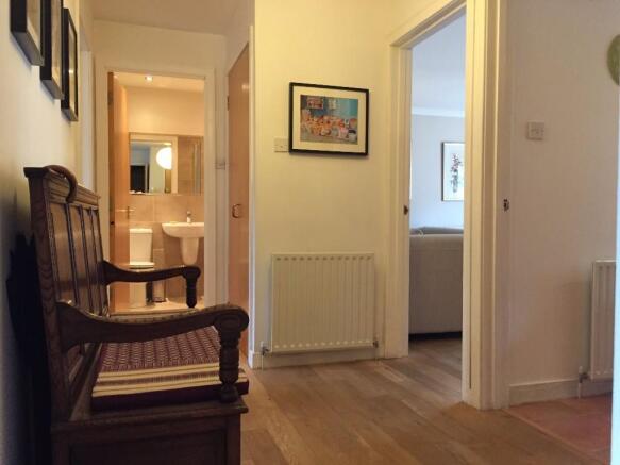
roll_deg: -0.5
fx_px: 519
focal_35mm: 29
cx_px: 310
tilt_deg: -2.5
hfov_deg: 61.7
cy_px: 232
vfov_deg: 48.2
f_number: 2.2
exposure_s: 1/24
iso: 250
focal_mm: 4.15
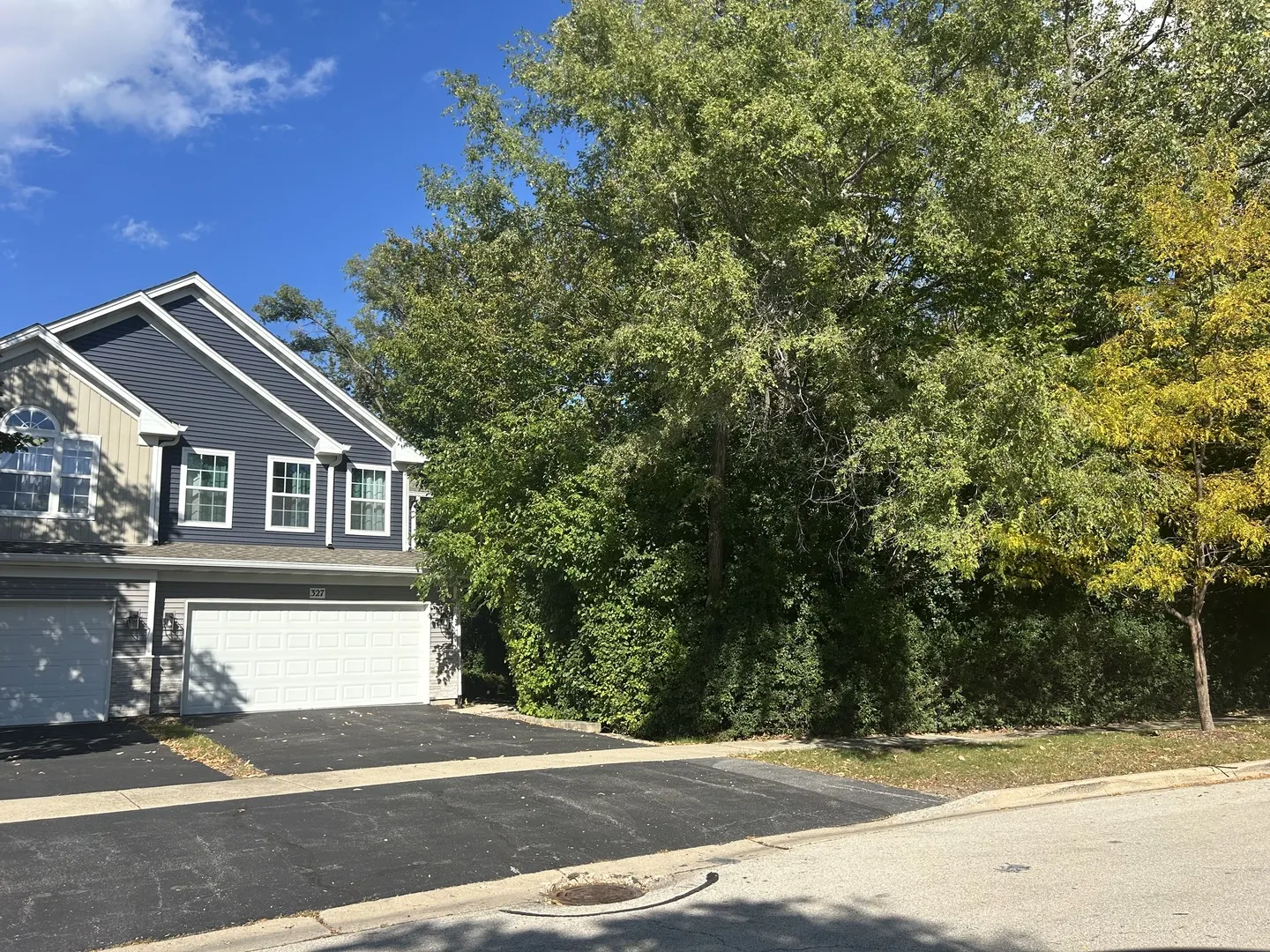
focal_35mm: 26
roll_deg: +2.2
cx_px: 635
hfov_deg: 67.3
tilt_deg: +11.9
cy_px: 476
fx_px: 954
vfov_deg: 53.1
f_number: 1.5
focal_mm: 5.7
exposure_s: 1/2571
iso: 50
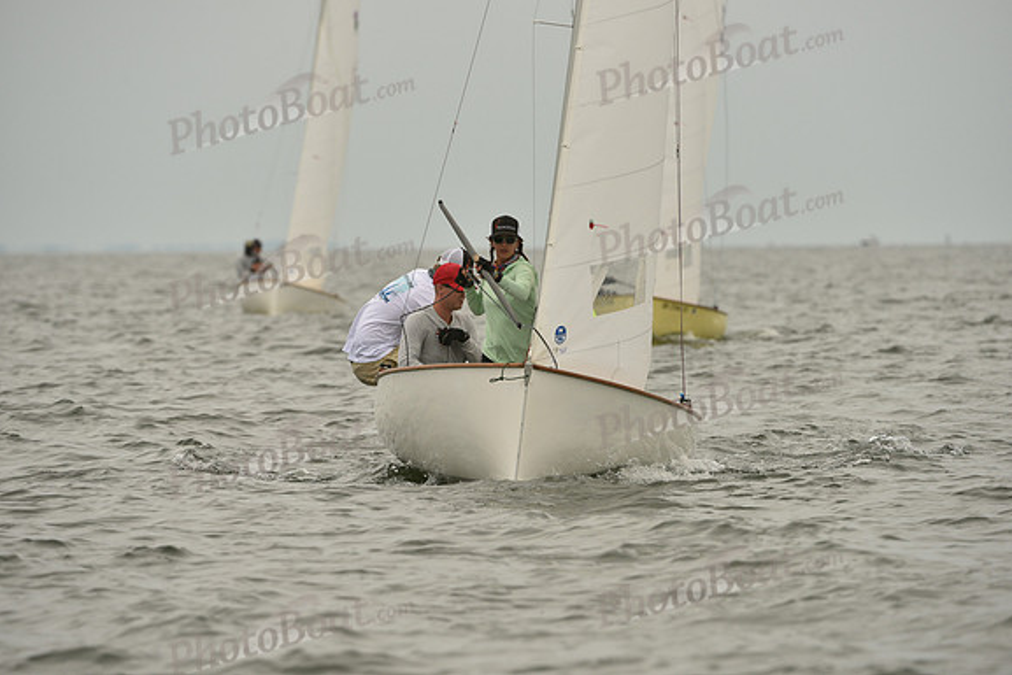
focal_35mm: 382
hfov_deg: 5.4
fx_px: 10740
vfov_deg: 3.6
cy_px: 338
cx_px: 507
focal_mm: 380
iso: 320
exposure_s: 1/1250
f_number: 7.1
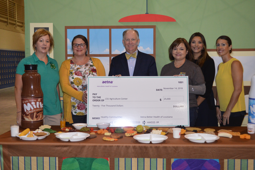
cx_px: 128
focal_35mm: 48
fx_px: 340
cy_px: 85
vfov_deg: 28.0
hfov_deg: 41.1
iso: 1600
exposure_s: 1/60
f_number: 4.8
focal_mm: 32
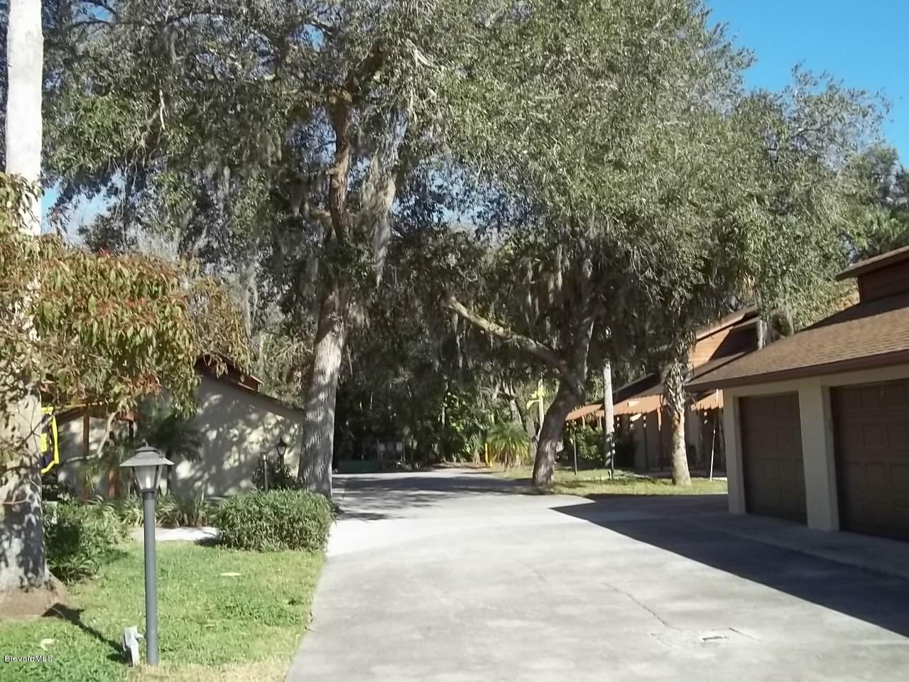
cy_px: 341
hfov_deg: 51.4
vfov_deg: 39.7
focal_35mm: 36
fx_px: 945
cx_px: 454
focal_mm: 6.5
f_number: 8
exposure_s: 1/100
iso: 64
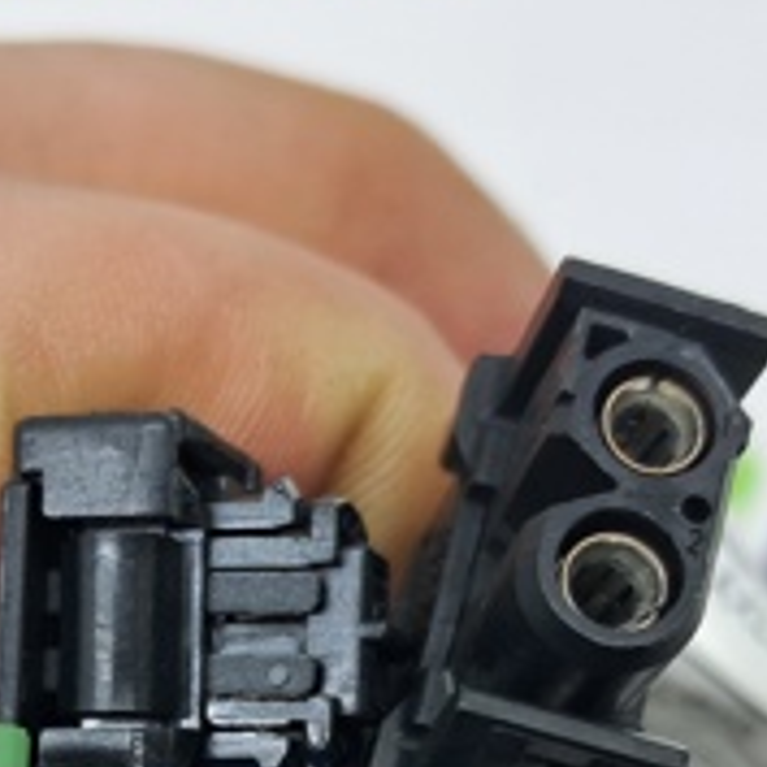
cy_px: 908
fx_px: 2156
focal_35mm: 86
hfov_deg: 20.0
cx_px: 160
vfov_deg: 19.1
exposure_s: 1/60
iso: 50
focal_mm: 4
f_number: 1.8
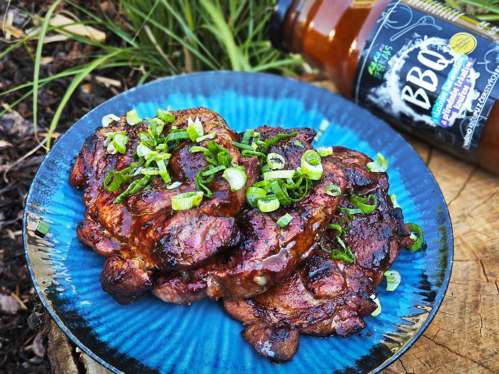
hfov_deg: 26.0
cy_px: 187
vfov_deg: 19.6
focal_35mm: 75
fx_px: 1081
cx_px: 250
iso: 64
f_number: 2
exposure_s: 1/120
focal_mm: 7.06
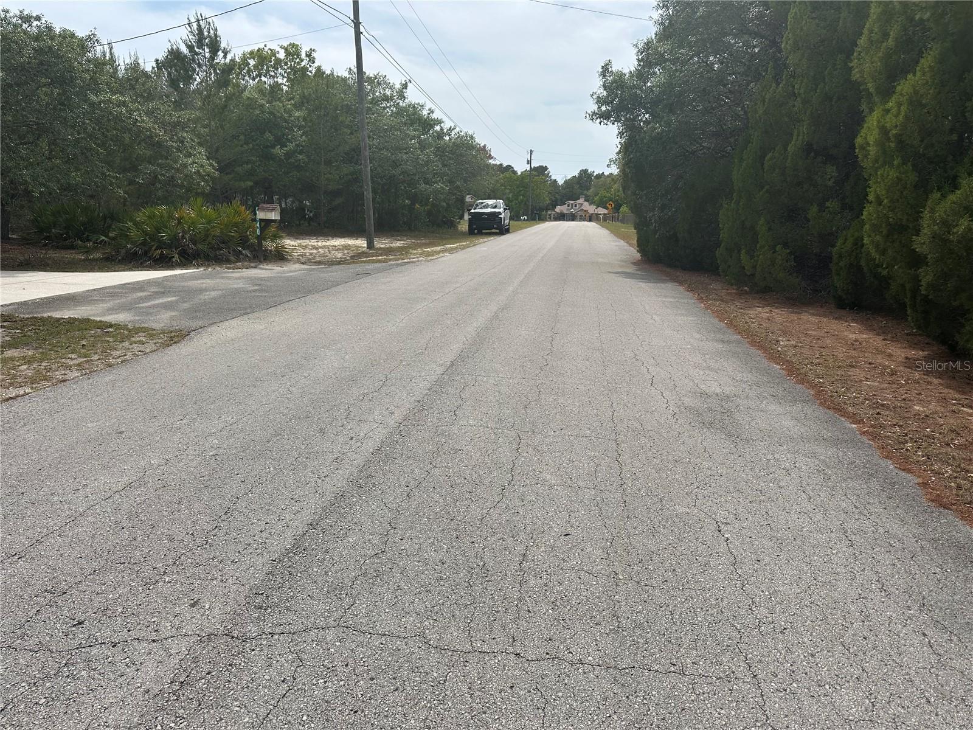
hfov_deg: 71.6
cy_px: 365
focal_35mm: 24
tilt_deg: -11.8
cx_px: 486
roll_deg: -1.2
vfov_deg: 56.8
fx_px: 675
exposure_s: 1/5263
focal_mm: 6.86
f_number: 1.78
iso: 80
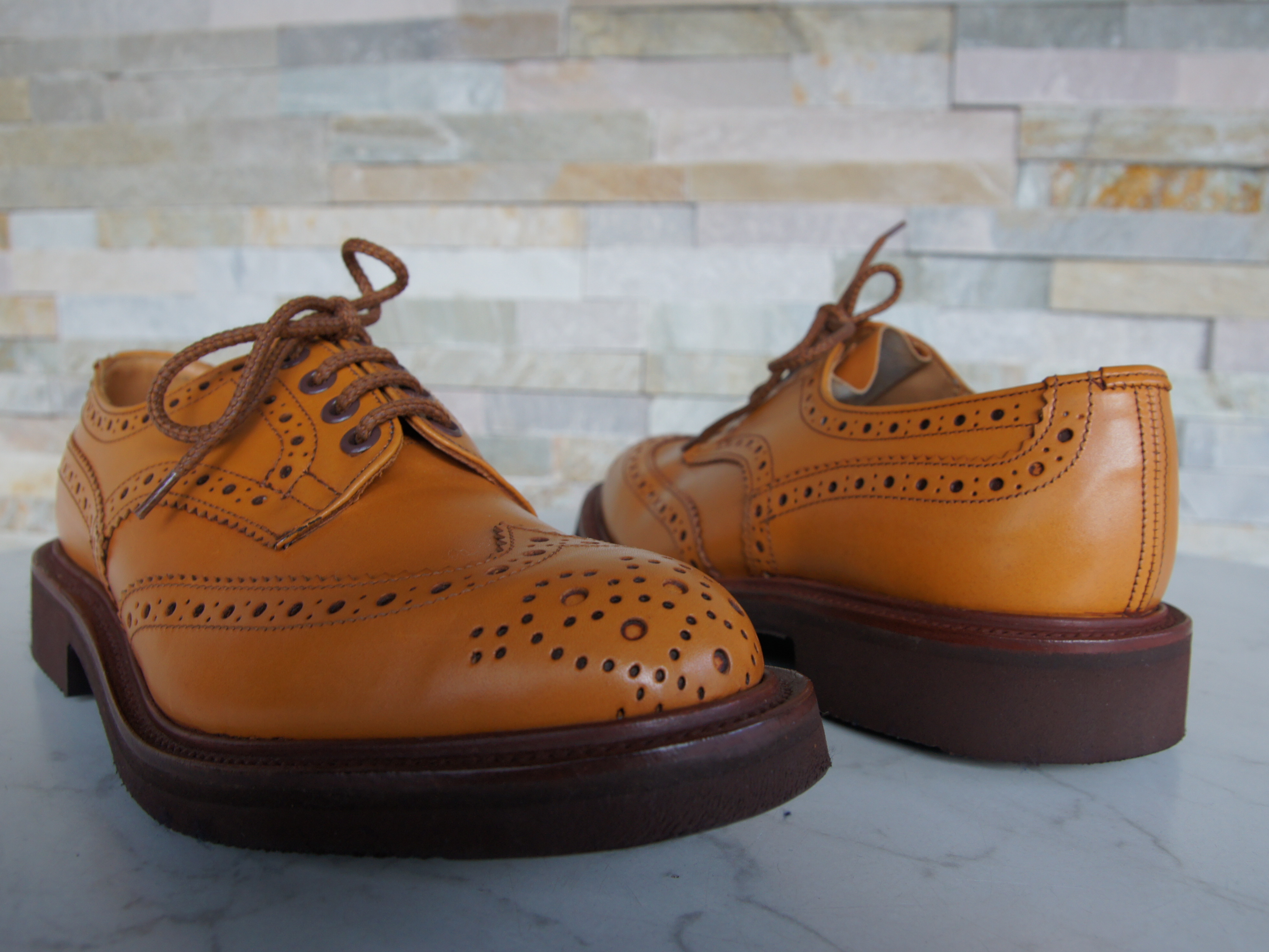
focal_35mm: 29
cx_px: 678
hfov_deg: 62.4
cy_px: 486
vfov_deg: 48.9
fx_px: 1047
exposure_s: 1/50
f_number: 6.3
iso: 200
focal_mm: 17
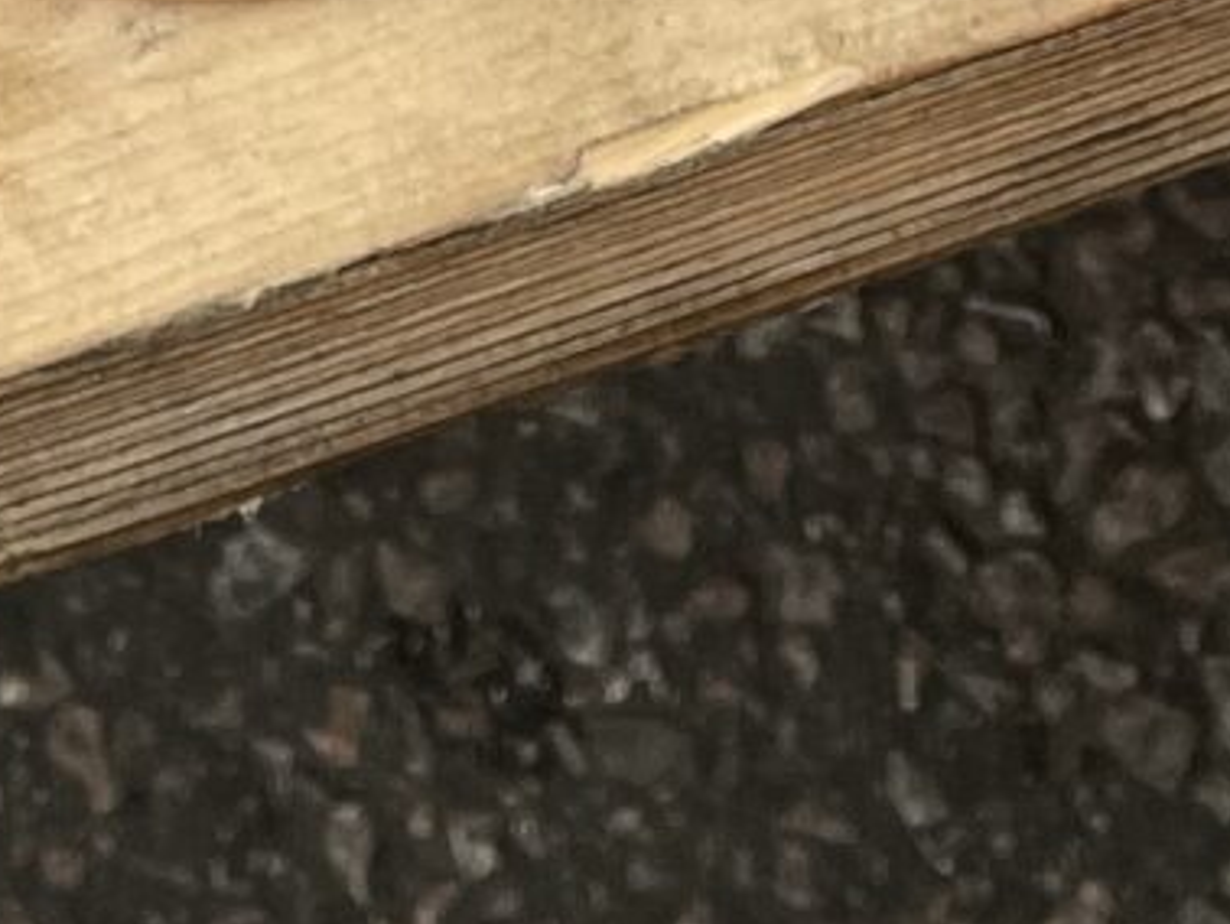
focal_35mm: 176
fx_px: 6258
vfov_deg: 7.3
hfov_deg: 11.2
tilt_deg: -46.6
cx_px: 680
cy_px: -1978
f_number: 1.6
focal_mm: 4.2
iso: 32
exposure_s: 1/403
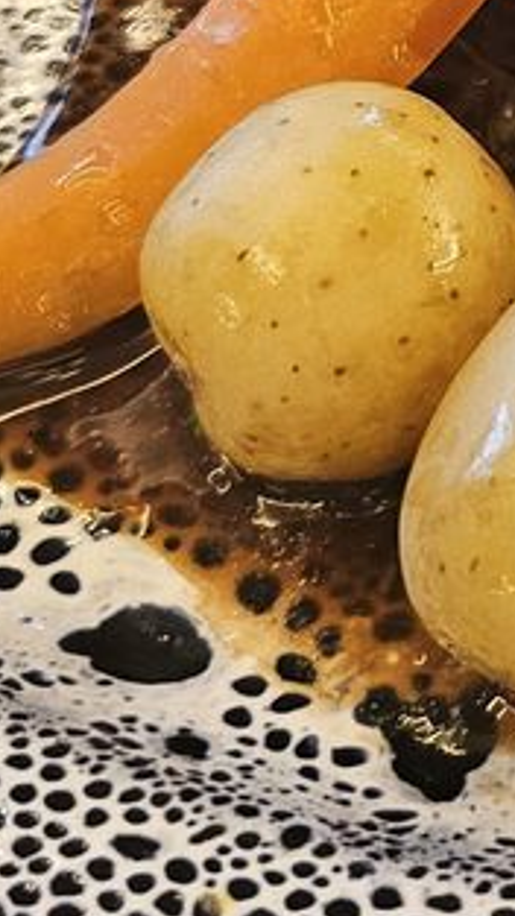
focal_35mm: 107
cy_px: -38
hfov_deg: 10.7
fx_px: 2598
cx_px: 866
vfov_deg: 19.3
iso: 320
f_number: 1.8
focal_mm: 5
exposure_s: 1/65
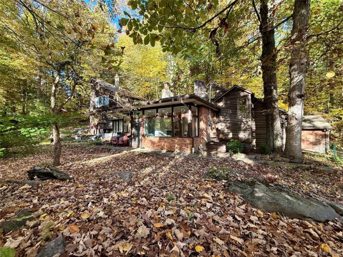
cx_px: 172
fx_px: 139
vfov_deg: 85.7
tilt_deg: +1.6
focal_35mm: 14
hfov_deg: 102.1
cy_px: 128
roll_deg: +0.6
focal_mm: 2.22
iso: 100
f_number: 2.2
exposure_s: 1/99
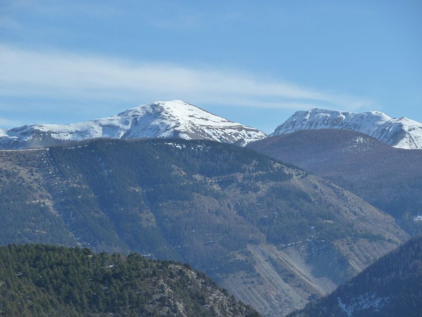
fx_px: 2060
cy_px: 158
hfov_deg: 11.7
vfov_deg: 8.8
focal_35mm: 169
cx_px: 211
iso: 125
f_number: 5.6
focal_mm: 27.8
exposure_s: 1/640
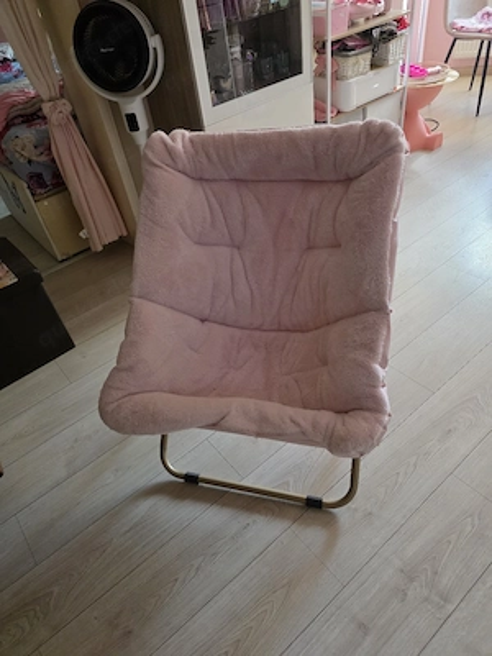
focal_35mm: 23
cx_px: 246
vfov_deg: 73.9
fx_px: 436
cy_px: 328
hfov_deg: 58.9
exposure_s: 1/101
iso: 400
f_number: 1.7
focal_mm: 6.3
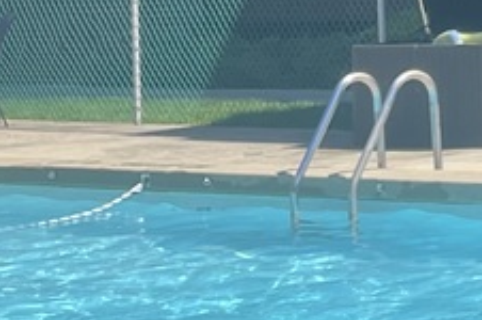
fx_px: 2219
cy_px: -343
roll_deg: +3.2
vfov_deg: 7.8
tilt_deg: +5.1
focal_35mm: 166
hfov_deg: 10.5
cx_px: 1182
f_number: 1.6
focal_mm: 5.1
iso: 32
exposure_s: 1/1575
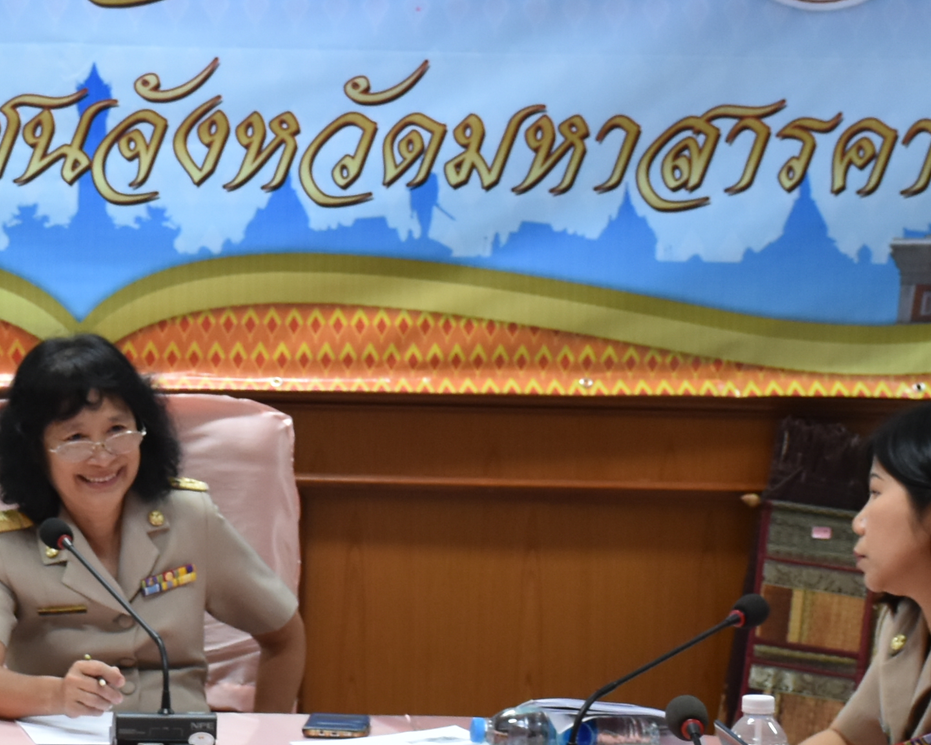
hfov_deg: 12.3
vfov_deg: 9.9
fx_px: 4298
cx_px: 68
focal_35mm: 156
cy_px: 317
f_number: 4
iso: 800
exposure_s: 1/60
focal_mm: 32
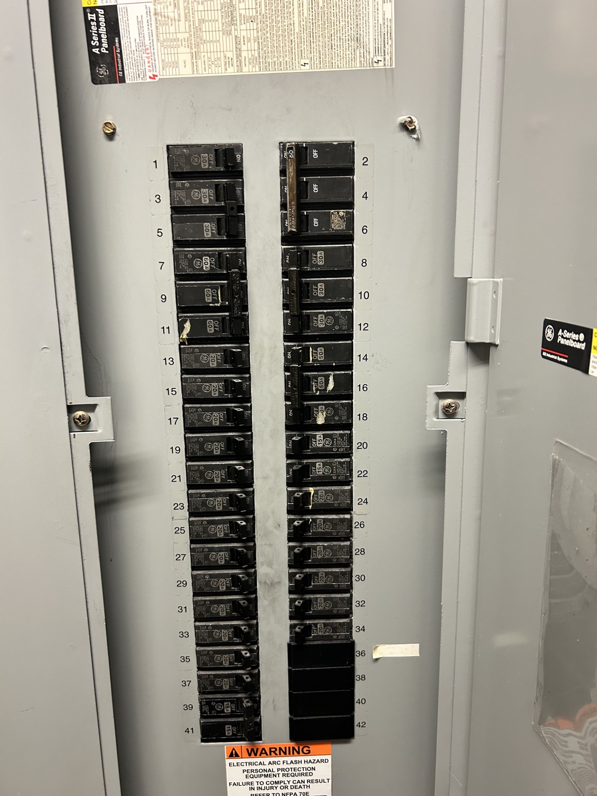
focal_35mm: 26
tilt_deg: -11.3
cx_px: 298
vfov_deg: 67.3
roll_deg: +0.7
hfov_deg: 53.1
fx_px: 598
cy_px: 398
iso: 200
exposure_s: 1/60
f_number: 1.5
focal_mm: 5.7
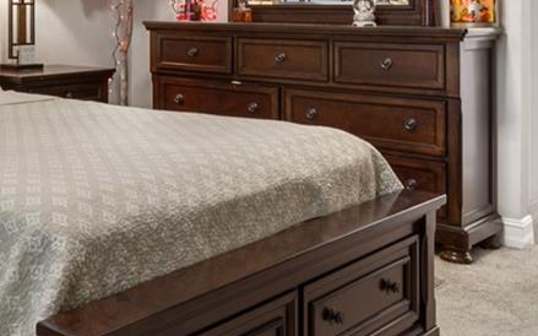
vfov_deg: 24.2
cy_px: 40
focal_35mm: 52
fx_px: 762
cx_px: -49
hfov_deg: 33.9
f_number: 8
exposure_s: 2
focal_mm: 14
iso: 200
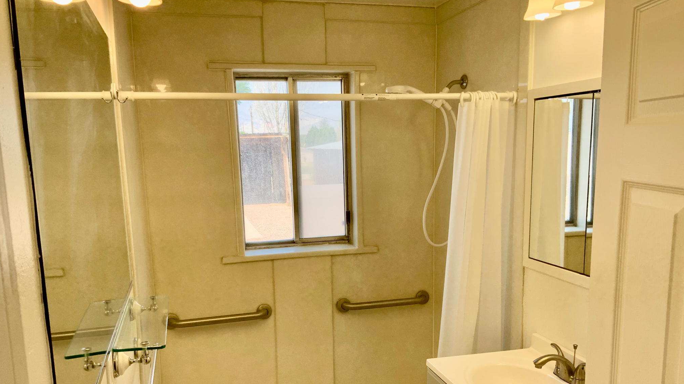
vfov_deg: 36.4
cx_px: 344
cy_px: 245
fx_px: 580
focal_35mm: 32
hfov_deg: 61.0
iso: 16
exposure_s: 1/203
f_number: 1.8
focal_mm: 3
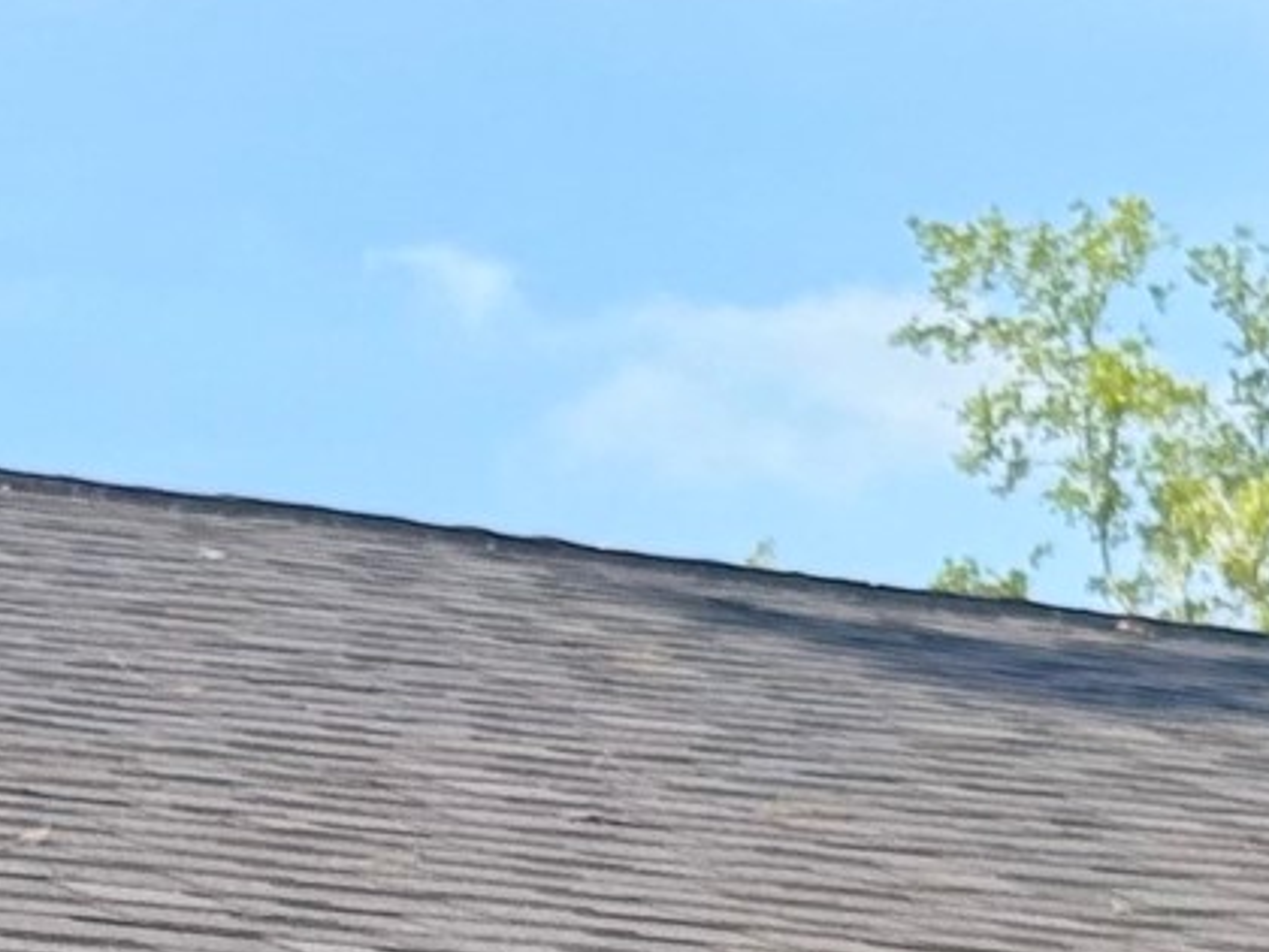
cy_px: 1188
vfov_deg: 6.3
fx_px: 8578
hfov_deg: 8.4
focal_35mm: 234
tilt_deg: +9.2
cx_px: 266
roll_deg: -0.5
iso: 64
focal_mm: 6.76
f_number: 1.78
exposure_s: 1/3704
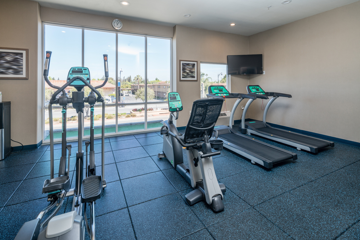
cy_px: 120
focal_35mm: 17
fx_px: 170
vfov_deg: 70.5
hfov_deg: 93.3
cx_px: 180
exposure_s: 1/30
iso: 160
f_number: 8
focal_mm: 17
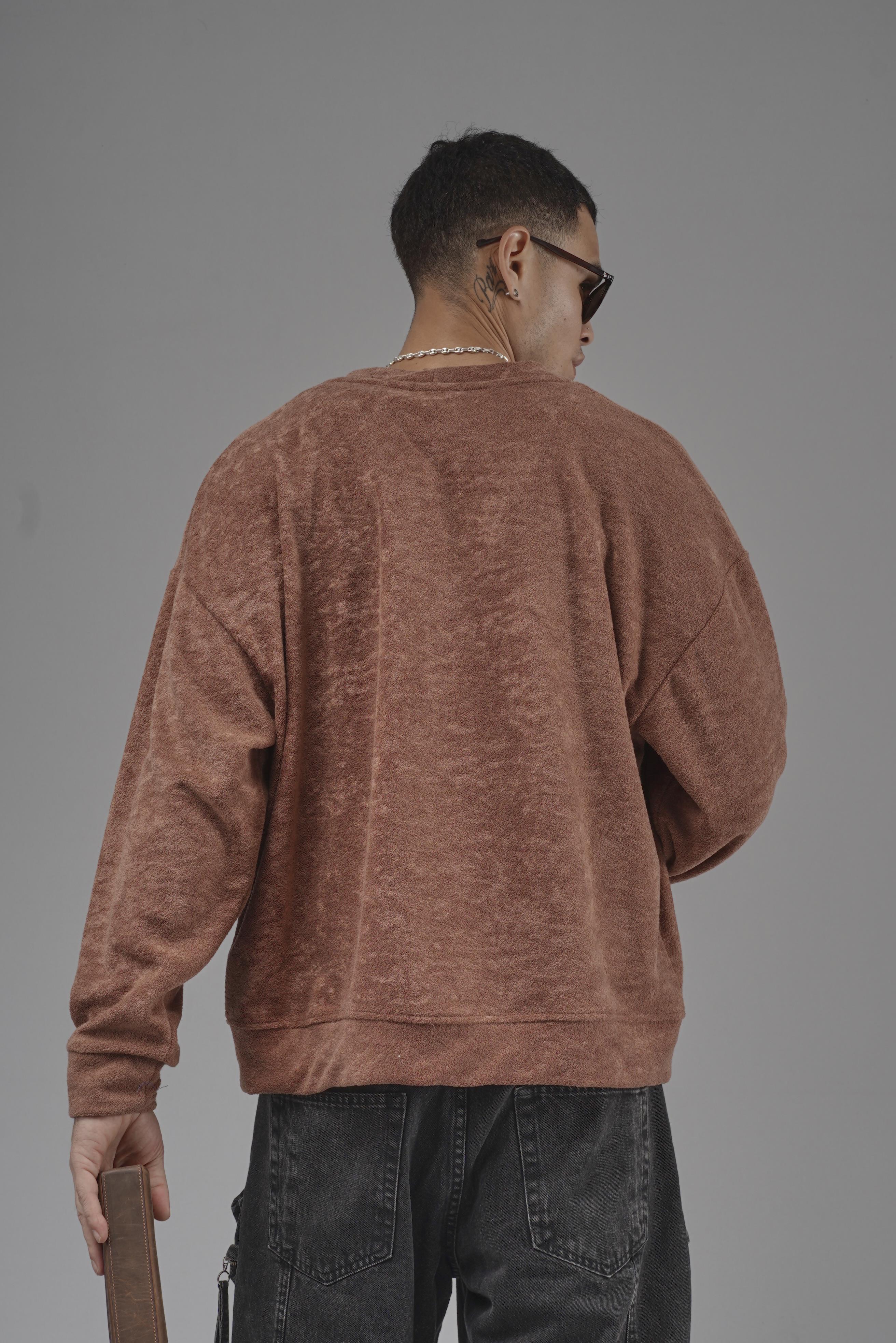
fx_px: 2576
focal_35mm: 69
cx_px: 448
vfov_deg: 29.2
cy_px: 672
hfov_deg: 19.7
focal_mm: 46
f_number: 5.6
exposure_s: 1/160
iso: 80
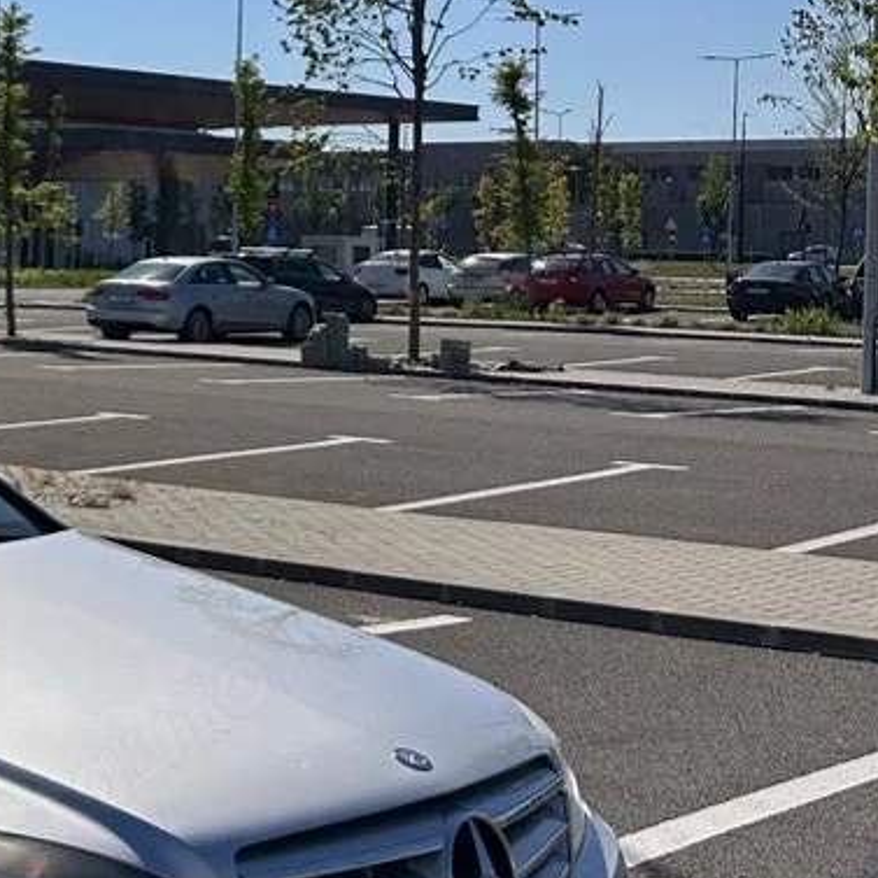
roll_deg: -2.2
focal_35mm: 75
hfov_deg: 21.1
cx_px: -245
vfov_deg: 22.9
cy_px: 254
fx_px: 2152
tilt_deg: +0.0
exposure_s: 1/9709
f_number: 1.78
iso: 80
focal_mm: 6.86
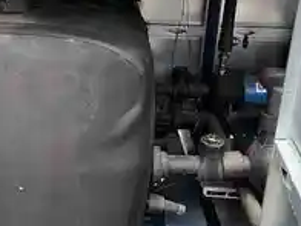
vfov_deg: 27.5
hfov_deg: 36.1
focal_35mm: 53
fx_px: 461
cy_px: 117
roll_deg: -0.6
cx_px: 132
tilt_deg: -22.9
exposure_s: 1/49
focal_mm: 5.1
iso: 500
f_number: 1.6
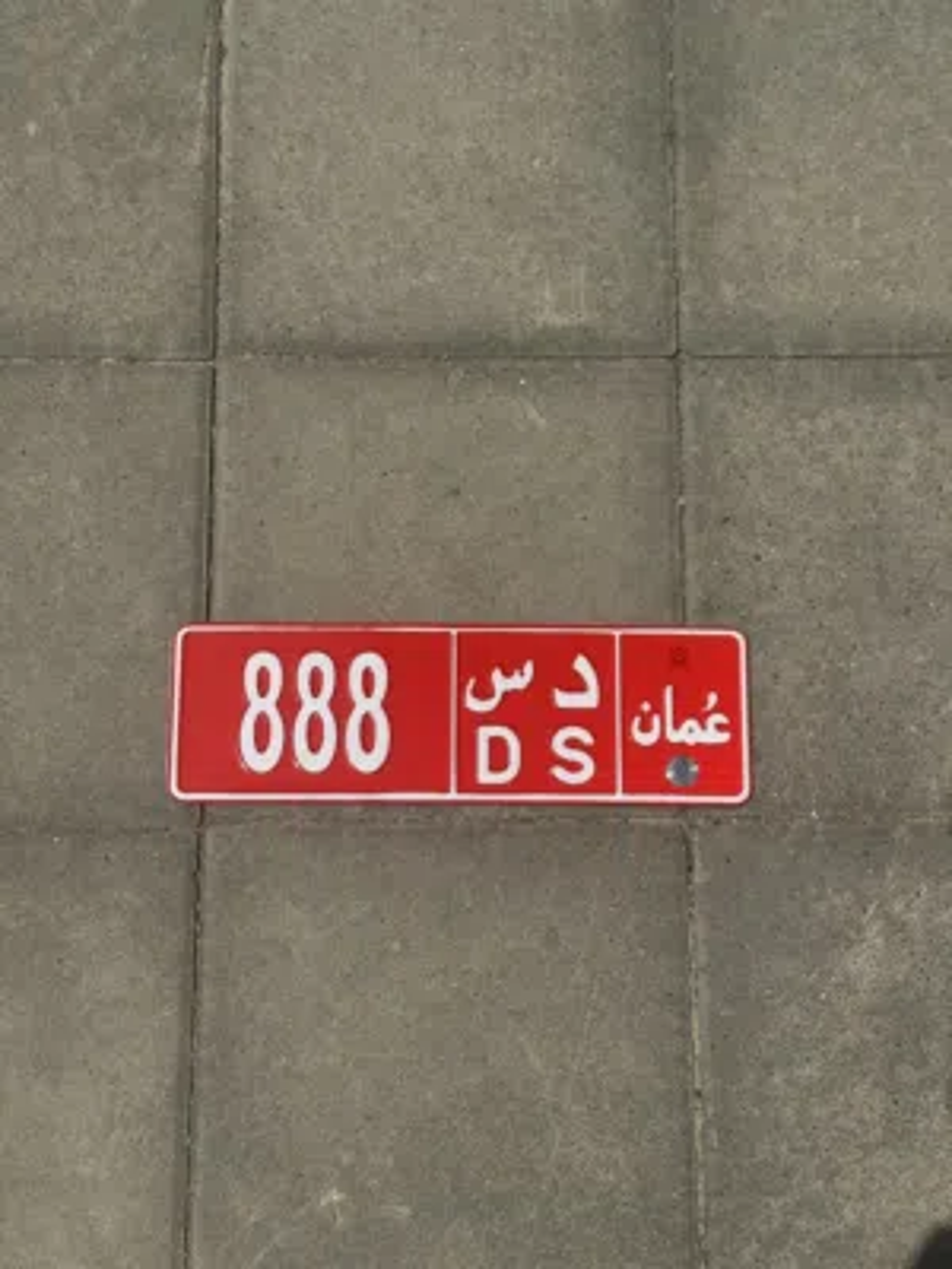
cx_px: 476
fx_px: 1760
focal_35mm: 48
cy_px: 634
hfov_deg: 30.3
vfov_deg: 39.7
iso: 80
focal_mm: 6.76
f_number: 1.78
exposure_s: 1/15385
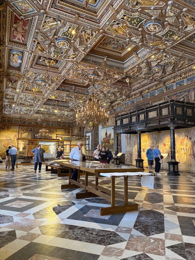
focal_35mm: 25
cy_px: 134
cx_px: 95
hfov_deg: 54.9
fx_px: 188
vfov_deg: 69.4
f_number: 1.78
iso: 640
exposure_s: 1/33
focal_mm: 6.76
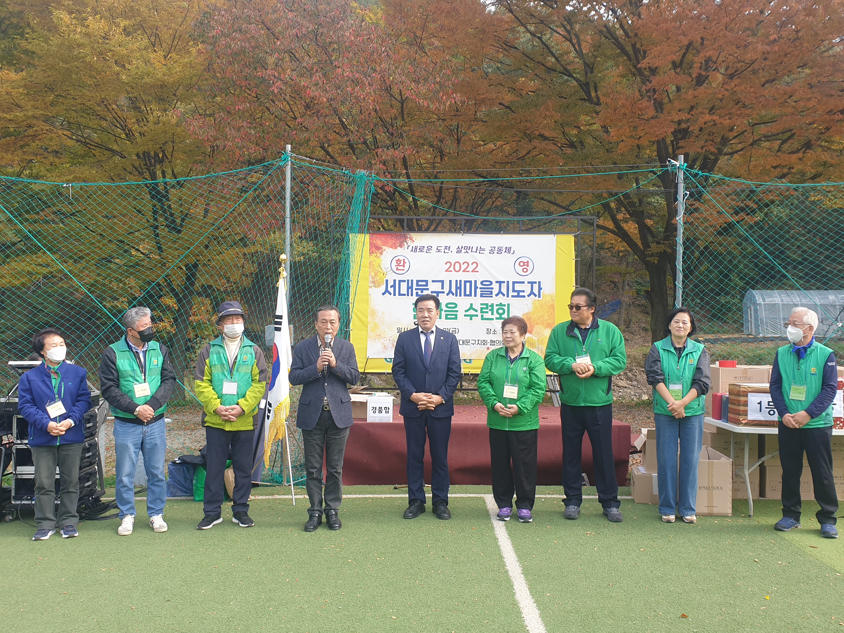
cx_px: 422
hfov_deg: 67.3
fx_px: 634
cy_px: 316
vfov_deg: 53.1
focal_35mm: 26
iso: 50
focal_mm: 4.3
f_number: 2.4
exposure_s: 1/428
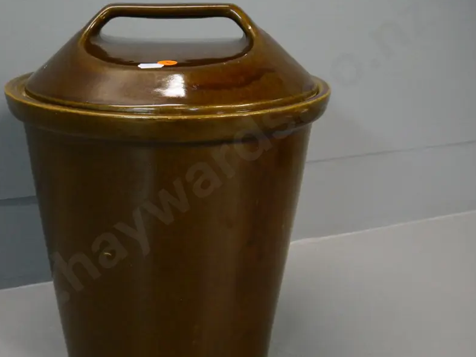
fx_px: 715
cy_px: 195
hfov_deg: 36.6
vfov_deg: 28.0
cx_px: 180
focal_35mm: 52
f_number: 5.6
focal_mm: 20
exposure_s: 1/80
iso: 3200
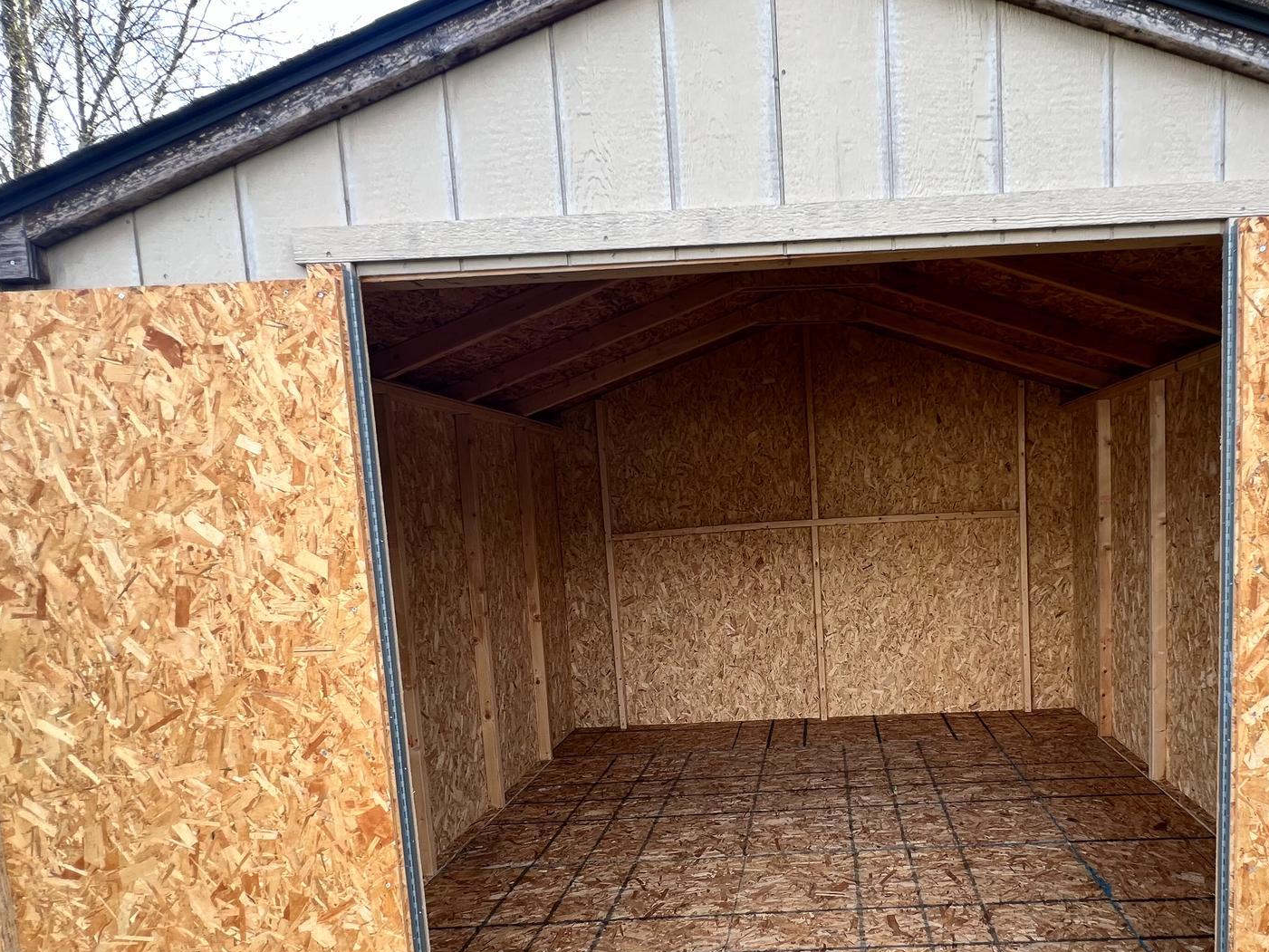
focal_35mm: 19
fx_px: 697
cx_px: 824
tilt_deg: -6.8
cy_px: 579
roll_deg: +1.2
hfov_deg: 82.4
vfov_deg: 67.9
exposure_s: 1/99
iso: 40
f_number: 1.8
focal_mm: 1.57
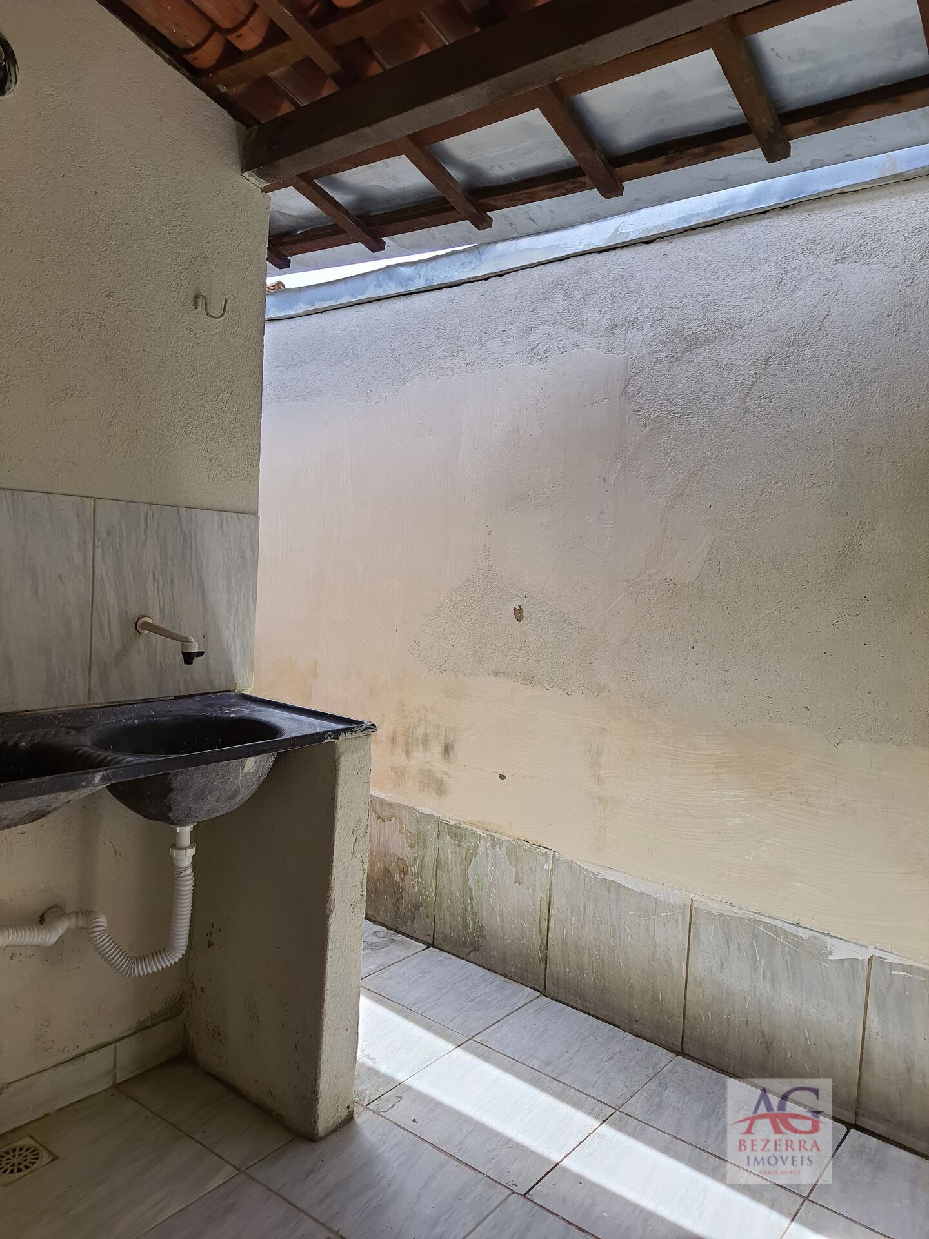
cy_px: 620
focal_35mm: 24
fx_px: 859
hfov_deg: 56.8
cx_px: 464
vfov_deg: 71.6
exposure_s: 1/129
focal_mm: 5.23
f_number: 1.8
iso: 50
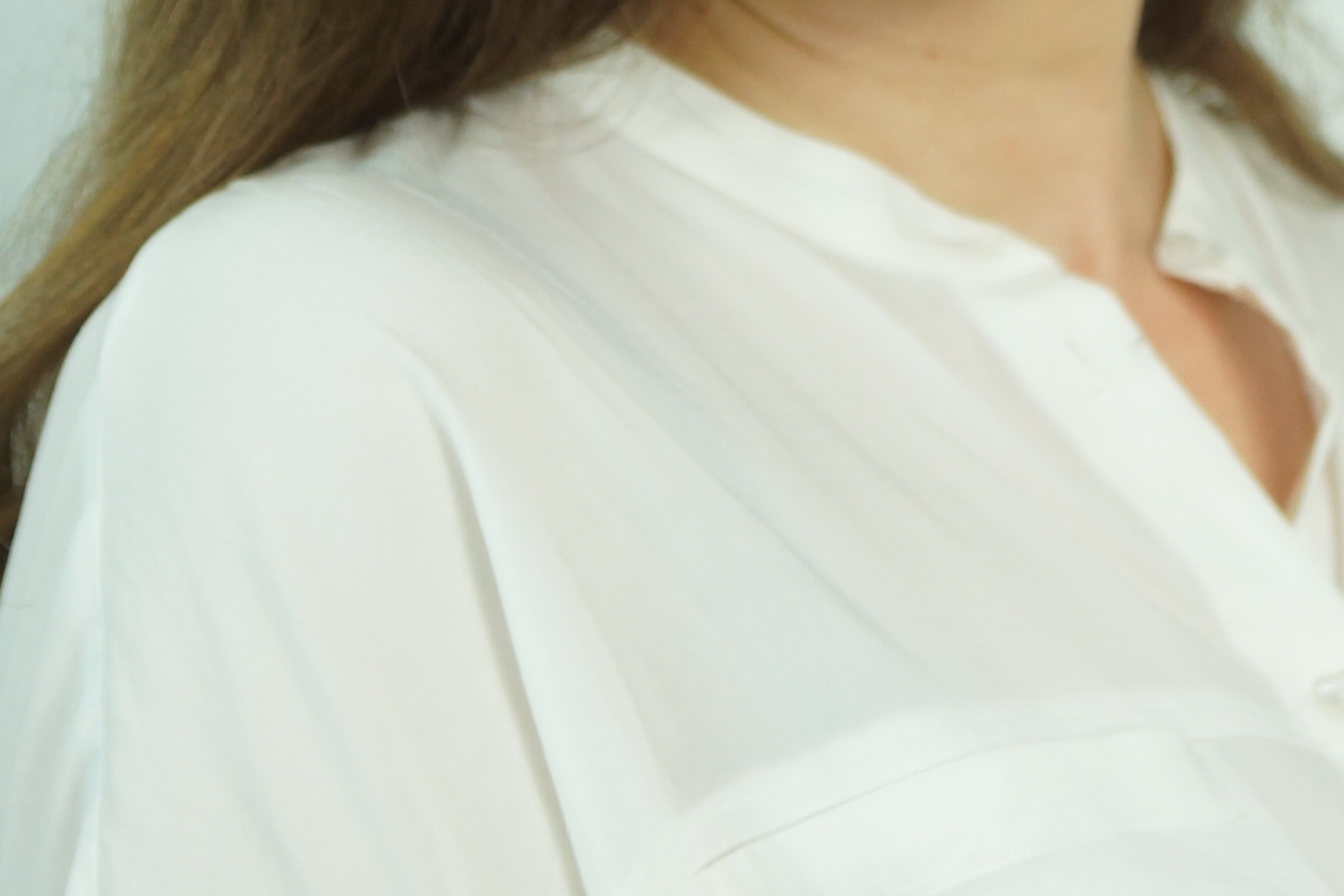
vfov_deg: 6.5
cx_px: 868
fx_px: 7840
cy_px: -155
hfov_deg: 9.8
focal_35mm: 210
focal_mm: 40
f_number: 2.8
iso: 250
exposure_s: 1/100
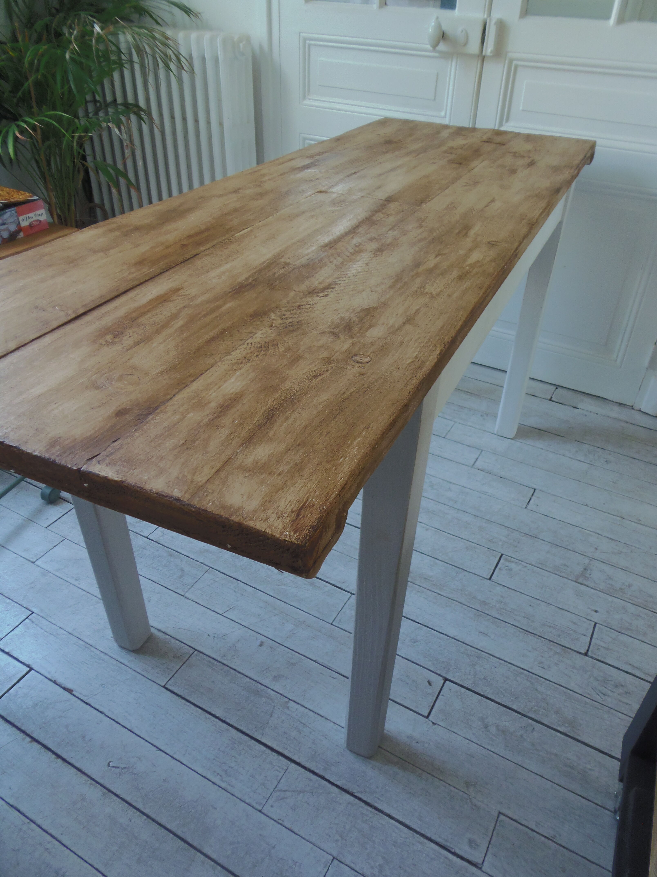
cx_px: 328
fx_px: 607
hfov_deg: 56.8
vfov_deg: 71.6
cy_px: 438
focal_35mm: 24
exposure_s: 1/30
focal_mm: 4.3
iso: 100
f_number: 2.9
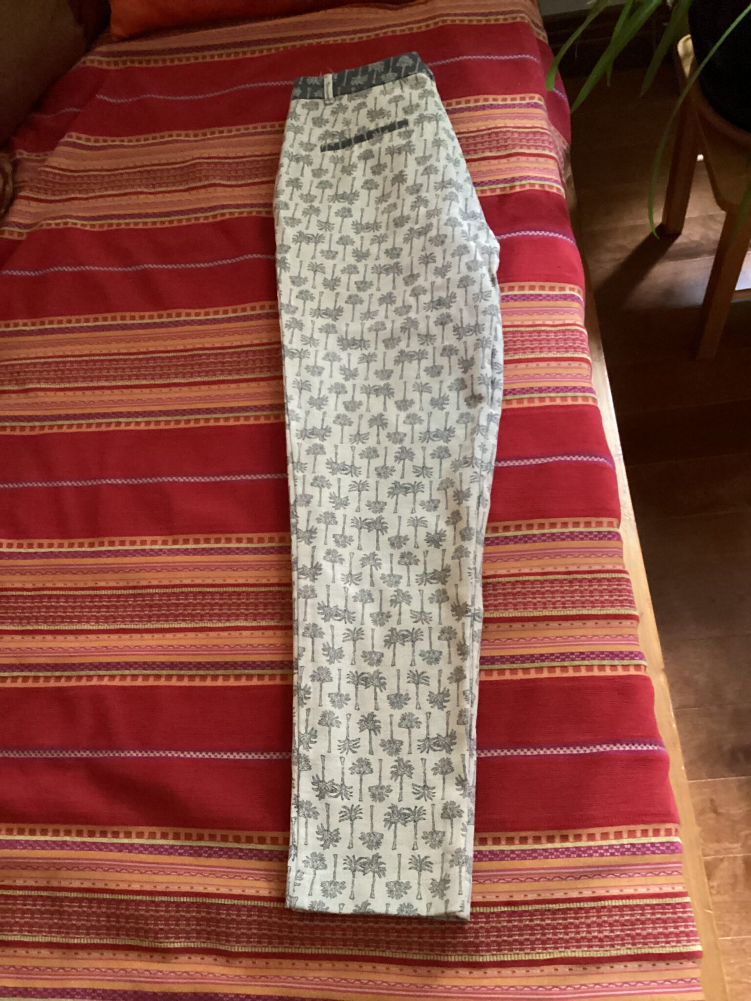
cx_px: 376
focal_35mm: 31
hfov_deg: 45.4
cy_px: 500
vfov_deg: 58.4
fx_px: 897
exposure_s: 1/24
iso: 640
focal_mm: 3.3
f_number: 2.4
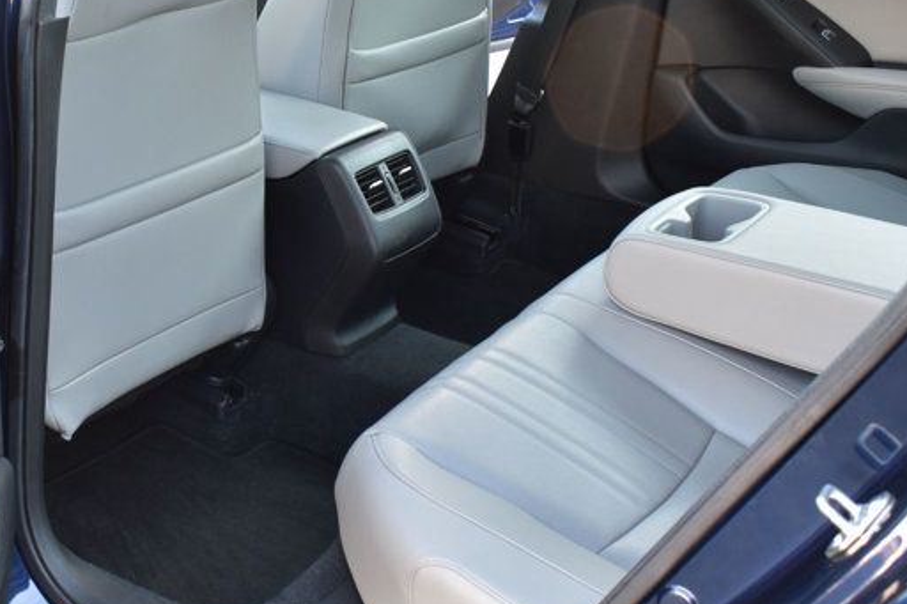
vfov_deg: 22.6
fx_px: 1511
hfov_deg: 33.0
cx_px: 262
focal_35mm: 60
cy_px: 239
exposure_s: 1/30
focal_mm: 20
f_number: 7.1
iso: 400
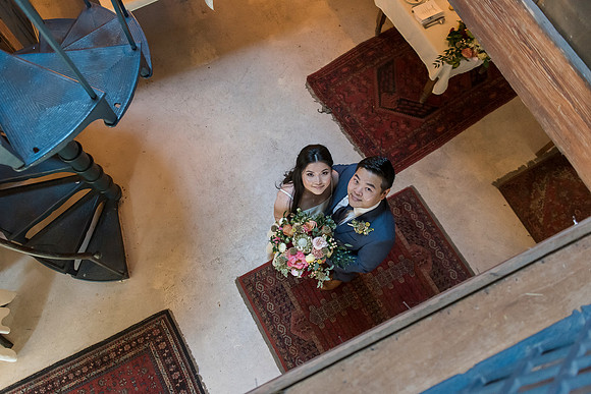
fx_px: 458
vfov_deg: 46.6
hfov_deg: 65.6
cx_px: 274
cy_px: 211
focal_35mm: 28
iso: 2500
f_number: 2.8
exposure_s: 1/125
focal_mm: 26
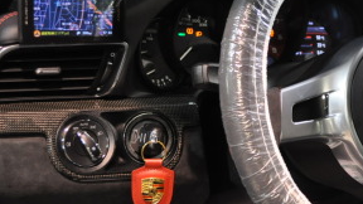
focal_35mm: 75
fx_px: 722
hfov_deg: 27.6
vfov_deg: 16.1
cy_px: 74
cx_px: 292
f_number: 4.2
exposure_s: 1/20
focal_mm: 26
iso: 1600
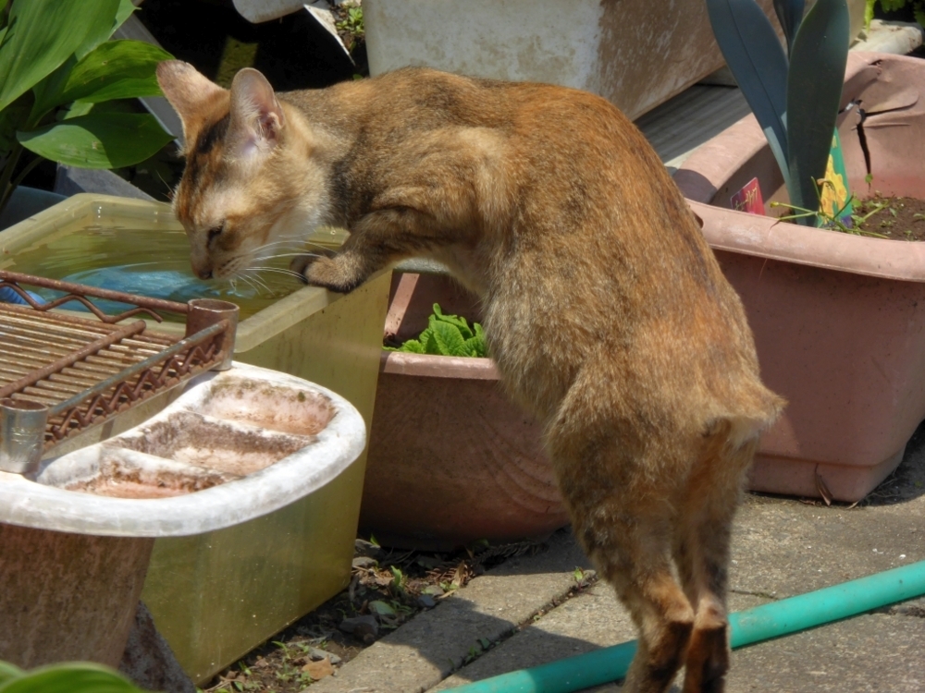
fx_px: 11864
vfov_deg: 3.3
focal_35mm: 444
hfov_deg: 4.5
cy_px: 346
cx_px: 462
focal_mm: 71.7
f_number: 6
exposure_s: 1/400
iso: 100
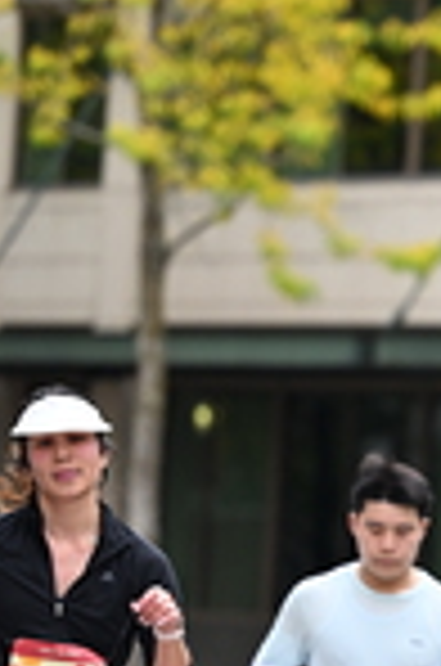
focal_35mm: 503
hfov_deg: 2.7
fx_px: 9285
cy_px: 495
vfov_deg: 4.1
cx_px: 776
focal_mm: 135
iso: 640
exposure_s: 1/2500
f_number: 2.8
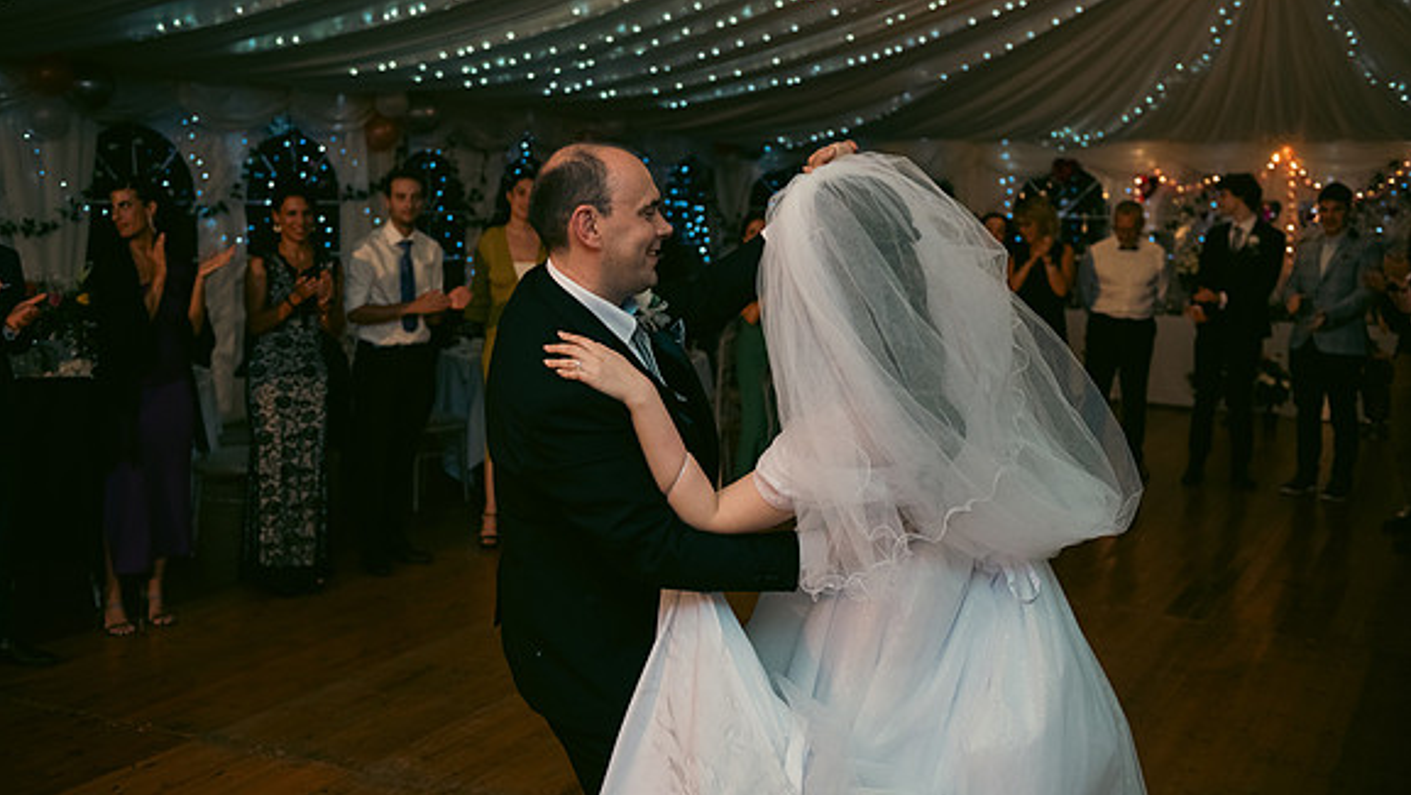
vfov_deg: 29.7
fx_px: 1497
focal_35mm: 40
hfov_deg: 50.5
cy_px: 349
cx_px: 704
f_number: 3.5
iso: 800
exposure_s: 1/160
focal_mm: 38
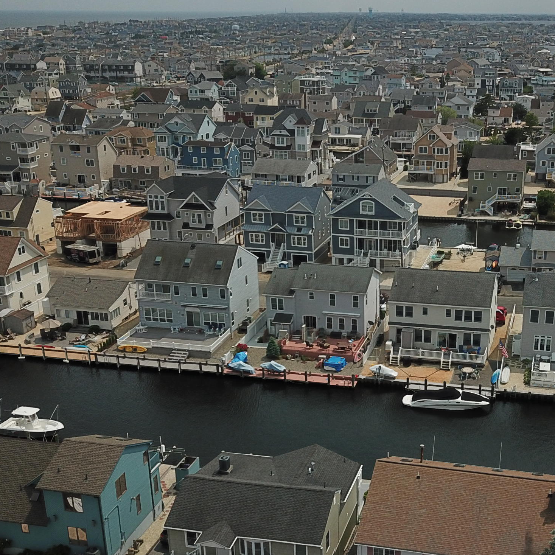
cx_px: 382
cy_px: 346
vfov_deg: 35.9
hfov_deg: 35.6
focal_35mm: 47
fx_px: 853
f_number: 2.2
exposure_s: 1/4115
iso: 100
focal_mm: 4.73
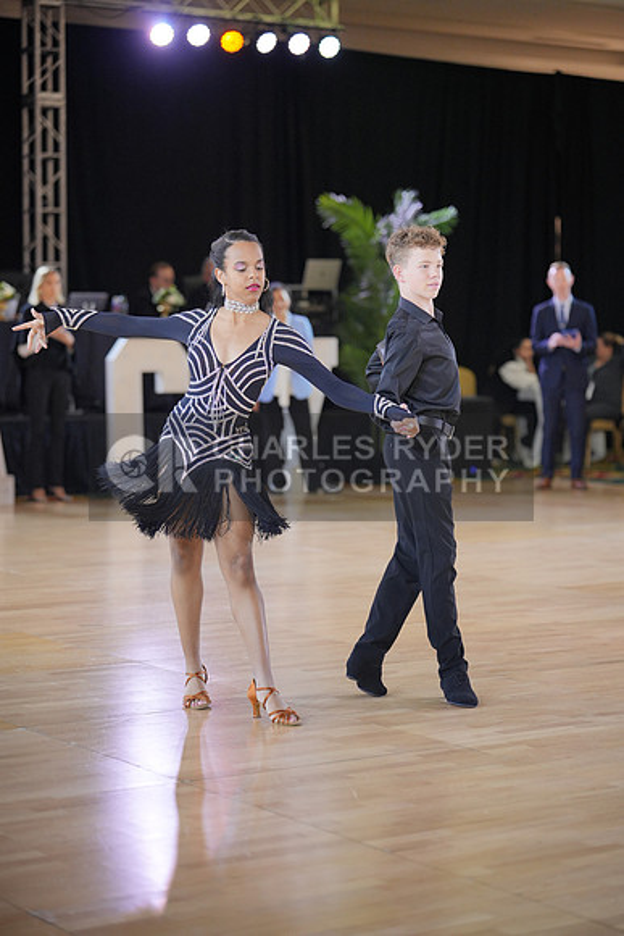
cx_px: 312
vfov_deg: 25.1
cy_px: 468
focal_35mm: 81
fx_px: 2105
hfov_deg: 16.9
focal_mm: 81
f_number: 2
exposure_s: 1/500
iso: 1250
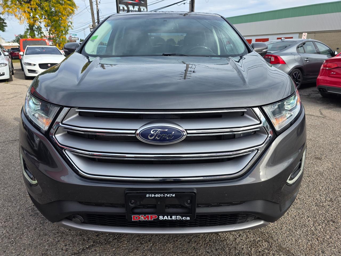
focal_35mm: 23
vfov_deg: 58.9
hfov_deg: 73.9
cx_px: 170
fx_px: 227
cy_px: 128
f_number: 1.7
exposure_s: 1/2410
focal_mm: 6.3
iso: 80
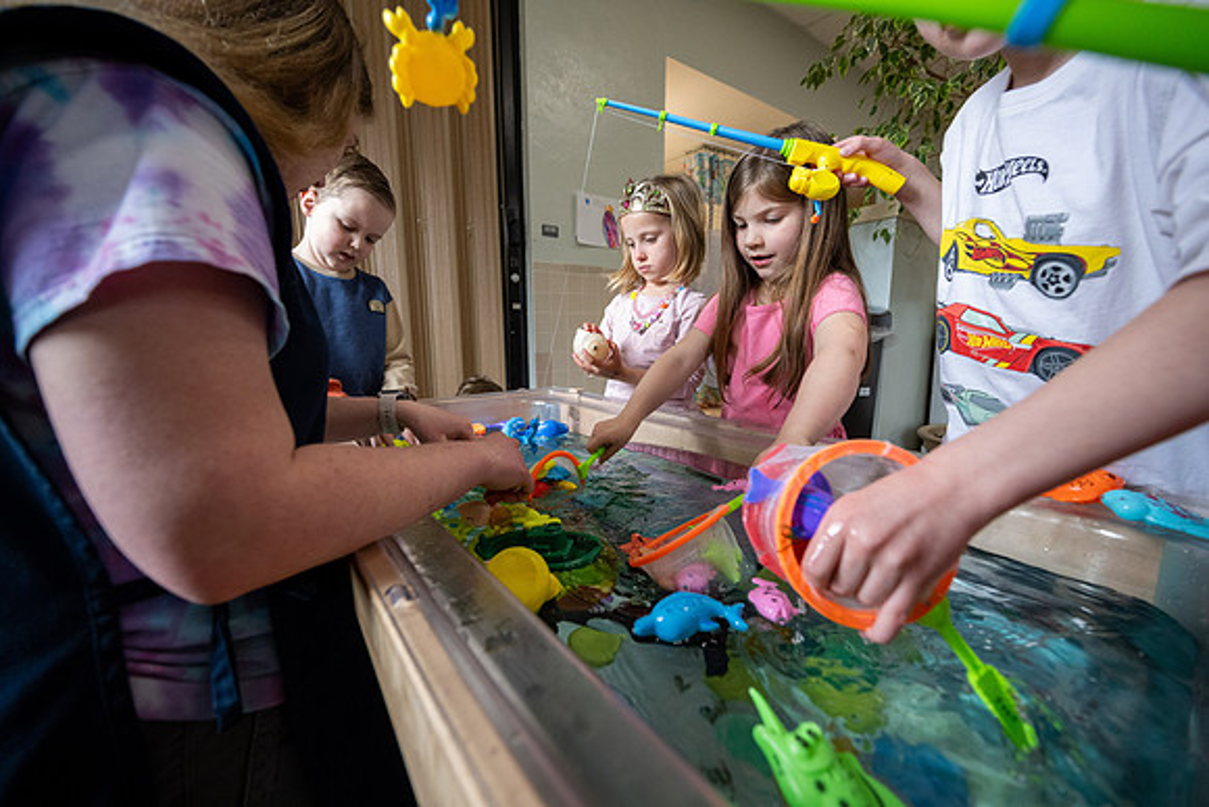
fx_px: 470
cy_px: 404
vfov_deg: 81.2
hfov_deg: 104.2
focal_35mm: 14
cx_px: 604
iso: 2000
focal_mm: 14
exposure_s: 1/500
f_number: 4
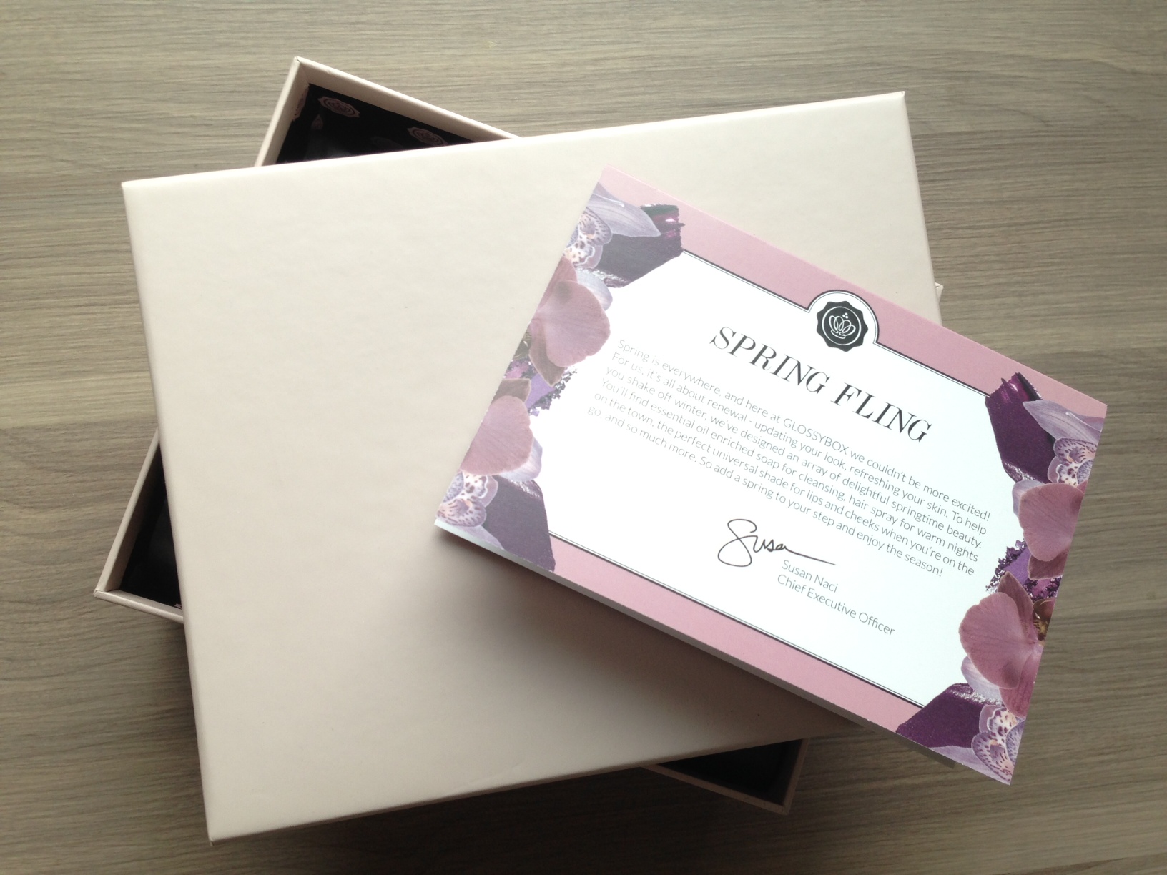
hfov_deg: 55.4
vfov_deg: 42.9
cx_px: 584
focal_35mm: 33
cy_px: 438
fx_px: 1113
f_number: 2.4
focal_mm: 4.13
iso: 50
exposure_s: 1/30
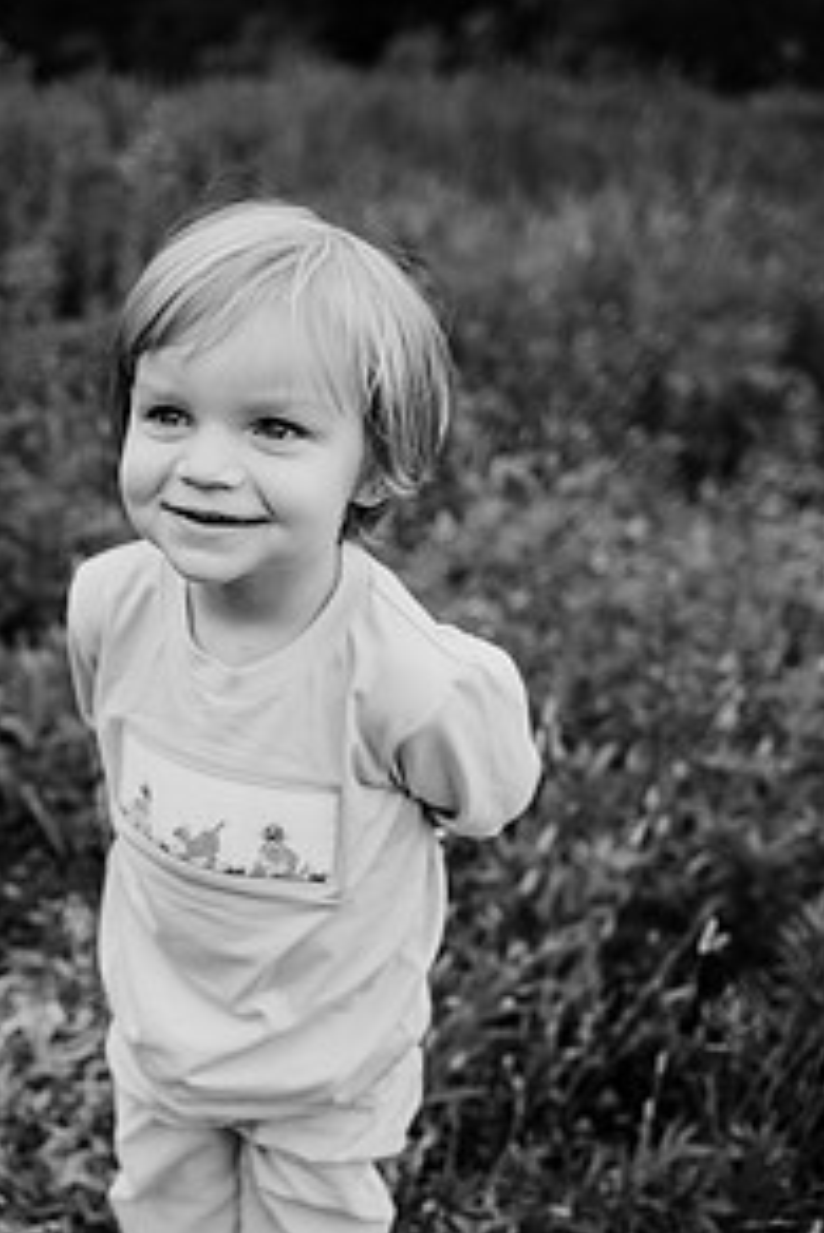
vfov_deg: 51.7
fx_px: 1269
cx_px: 249
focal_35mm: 37
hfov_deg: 35.5
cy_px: 714
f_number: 2.2
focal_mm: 24
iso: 125
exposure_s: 1/800
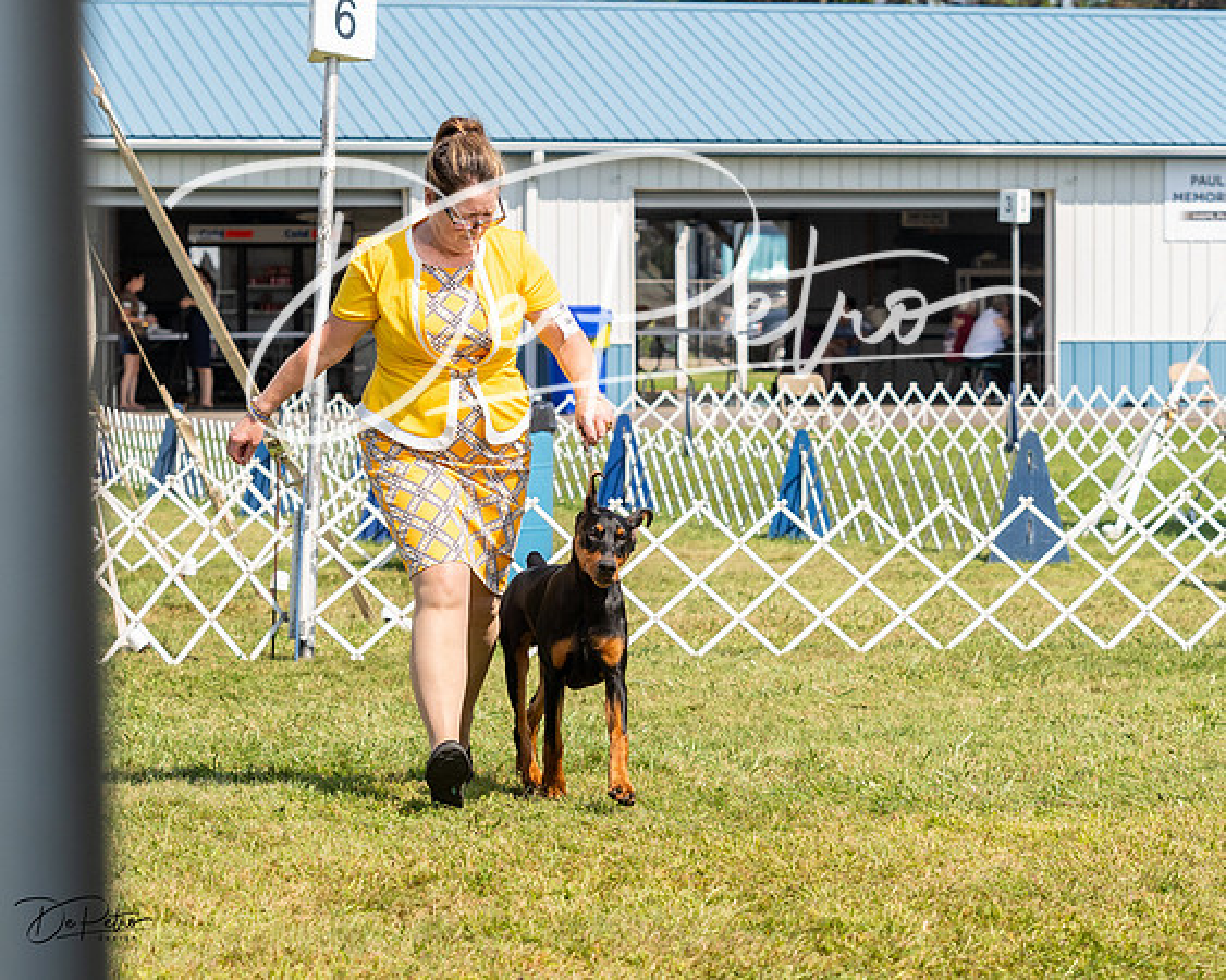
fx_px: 4779
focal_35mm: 132
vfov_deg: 11.7
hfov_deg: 14.6
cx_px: 613
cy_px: 490
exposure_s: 1/1250
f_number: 5
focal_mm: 78
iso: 400
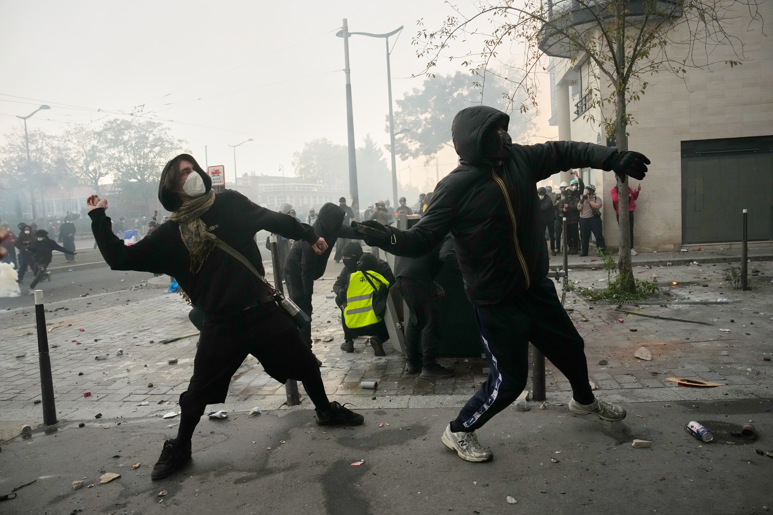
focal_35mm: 24
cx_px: 386
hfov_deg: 73.7
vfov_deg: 53.1
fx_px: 515
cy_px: 258
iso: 4000
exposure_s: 1/800
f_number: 4.5
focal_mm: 24
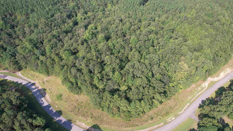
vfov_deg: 47.7
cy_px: 63
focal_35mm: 24
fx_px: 148
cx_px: 118
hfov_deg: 76.3
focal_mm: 8.38
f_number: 2.8
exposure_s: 1/640
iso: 100
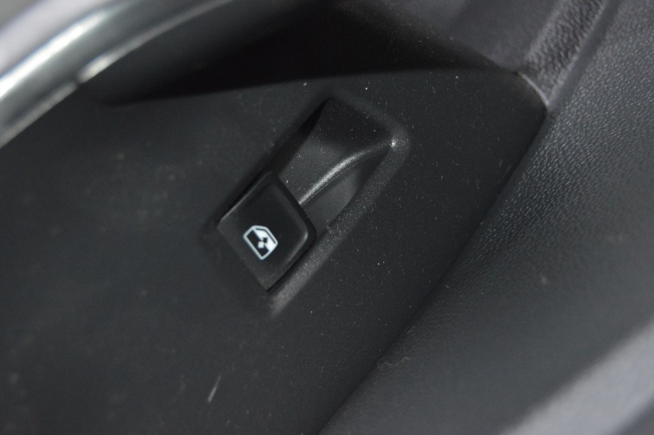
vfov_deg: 20.1
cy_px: 218
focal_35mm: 68
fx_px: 1225
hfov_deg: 29.9
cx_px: 327
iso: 3200
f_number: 5.3
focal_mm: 45
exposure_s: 1/60
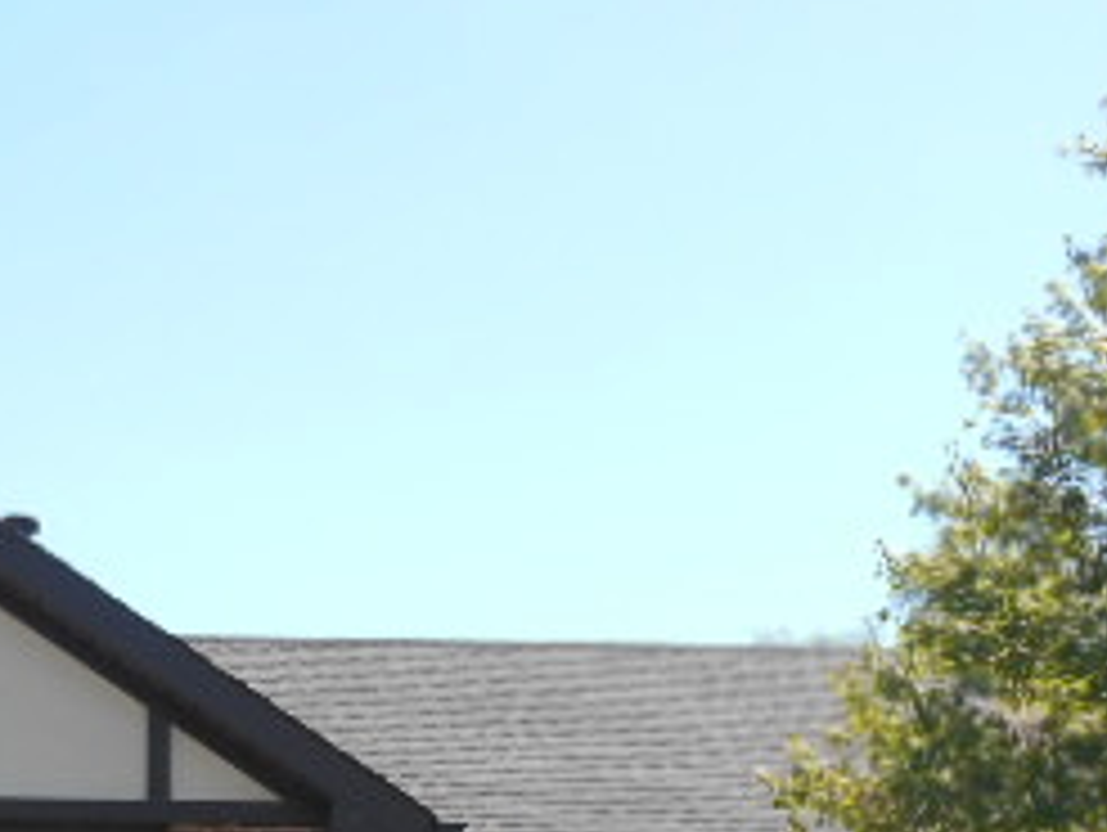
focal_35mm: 91
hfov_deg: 21.2
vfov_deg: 15.8
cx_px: 162
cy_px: 949
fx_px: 2913
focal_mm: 6.3
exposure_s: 1/400
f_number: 3.7
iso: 80
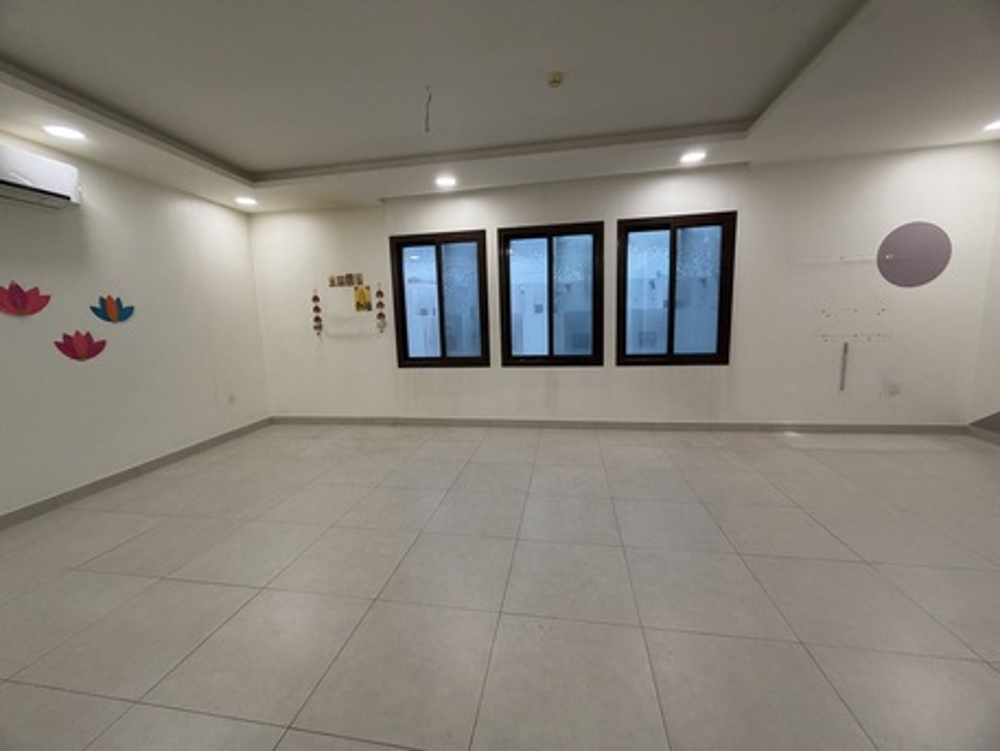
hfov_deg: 102.0
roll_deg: +1.9
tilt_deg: -8.4
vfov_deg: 85.7
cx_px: 500
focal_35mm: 14
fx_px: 405
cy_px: 376
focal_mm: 2.22
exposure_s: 1/50
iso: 200
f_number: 2.2
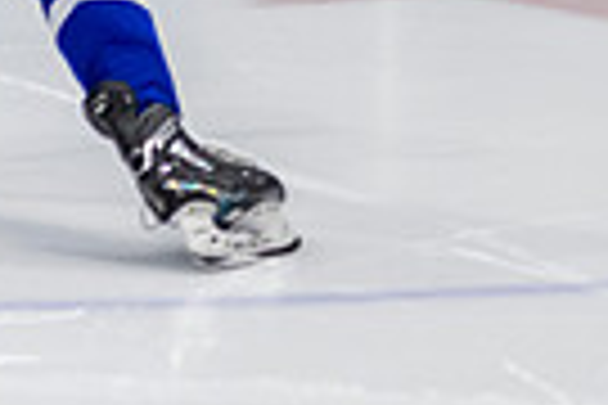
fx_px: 8241
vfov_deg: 2.8
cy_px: -448
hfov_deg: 4.2
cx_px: -572
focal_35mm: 488
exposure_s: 1/800
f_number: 3.2
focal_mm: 86
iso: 1600
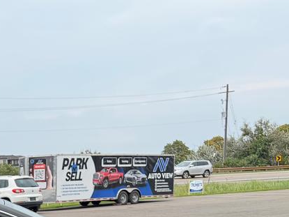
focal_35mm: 74
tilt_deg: -9.2
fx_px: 618
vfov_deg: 18.4
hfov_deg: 23.5
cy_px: 290
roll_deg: +2.6
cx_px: -77
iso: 100
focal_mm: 6.76
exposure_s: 1/481
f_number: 1.78
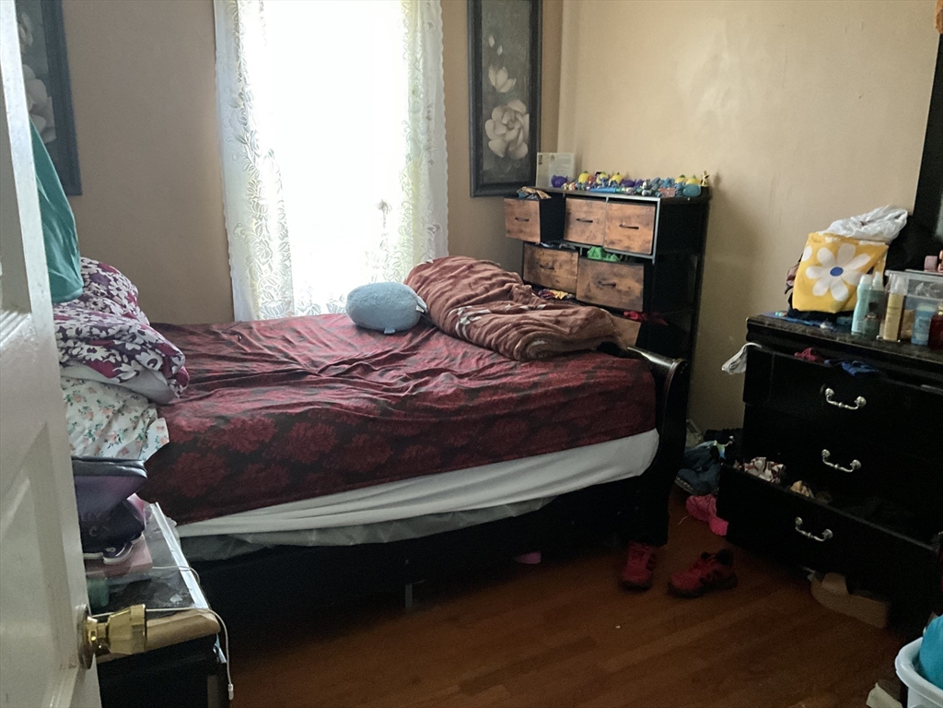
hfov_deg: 61.7
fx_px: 790
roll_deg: +0.4
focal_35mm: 29
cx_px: 472
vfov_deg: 48.2
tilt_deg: -13.8
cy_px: 354
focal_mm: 3
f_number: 1.8
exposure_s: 1/30
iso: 500
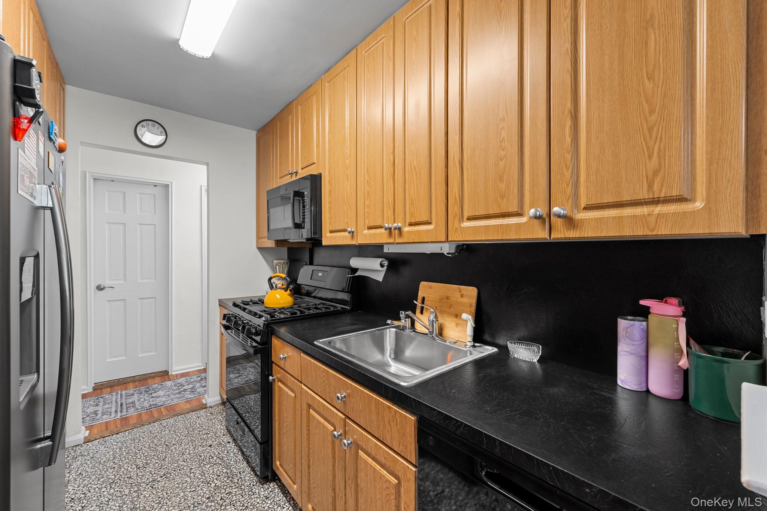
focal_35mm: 14
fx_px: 298
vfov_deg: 81.2
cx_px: 384
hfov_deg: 104.3
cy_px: 256
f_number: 10
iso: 400
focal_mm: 14
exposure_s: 1/1.67
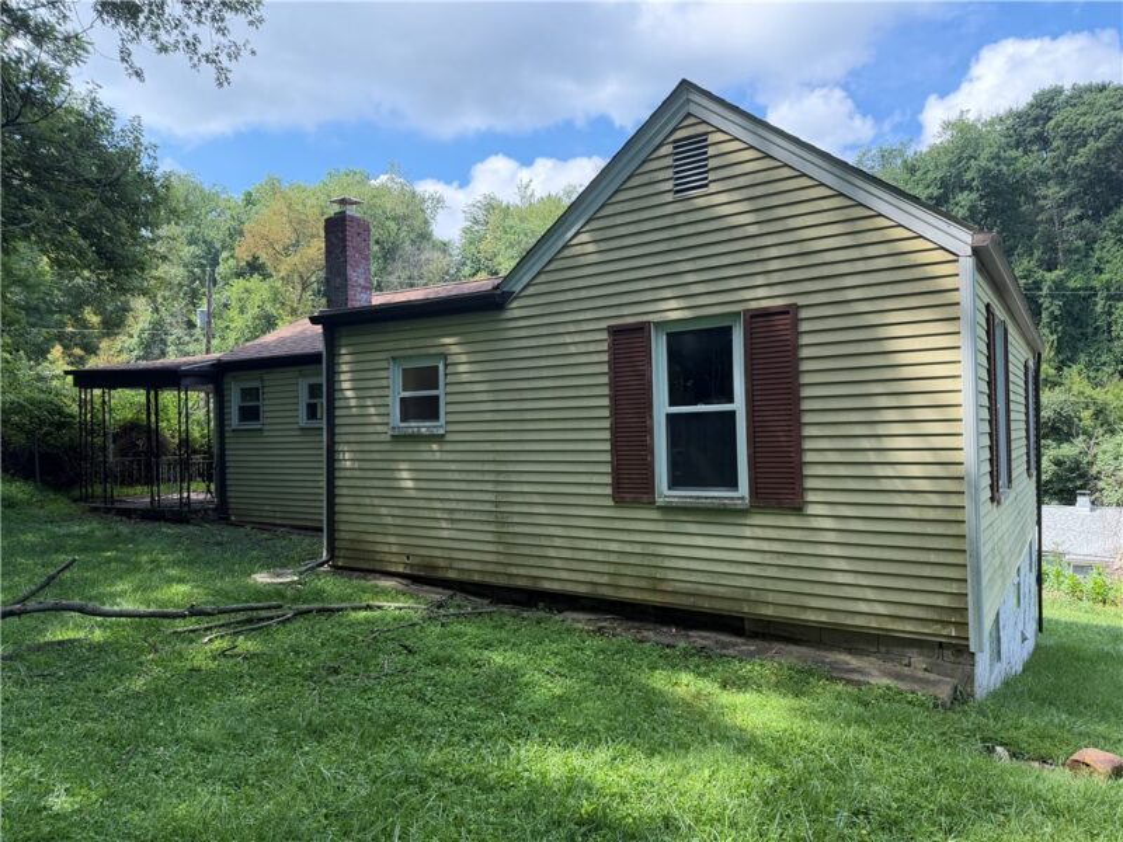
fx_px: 779
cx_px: 562
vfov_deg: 56.8
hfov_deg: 71.6
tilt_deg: +0.5
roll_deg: +1.1
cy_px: 421
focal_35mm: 24
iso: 100
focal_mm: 6.76
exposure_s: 1/1091
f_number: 1.78
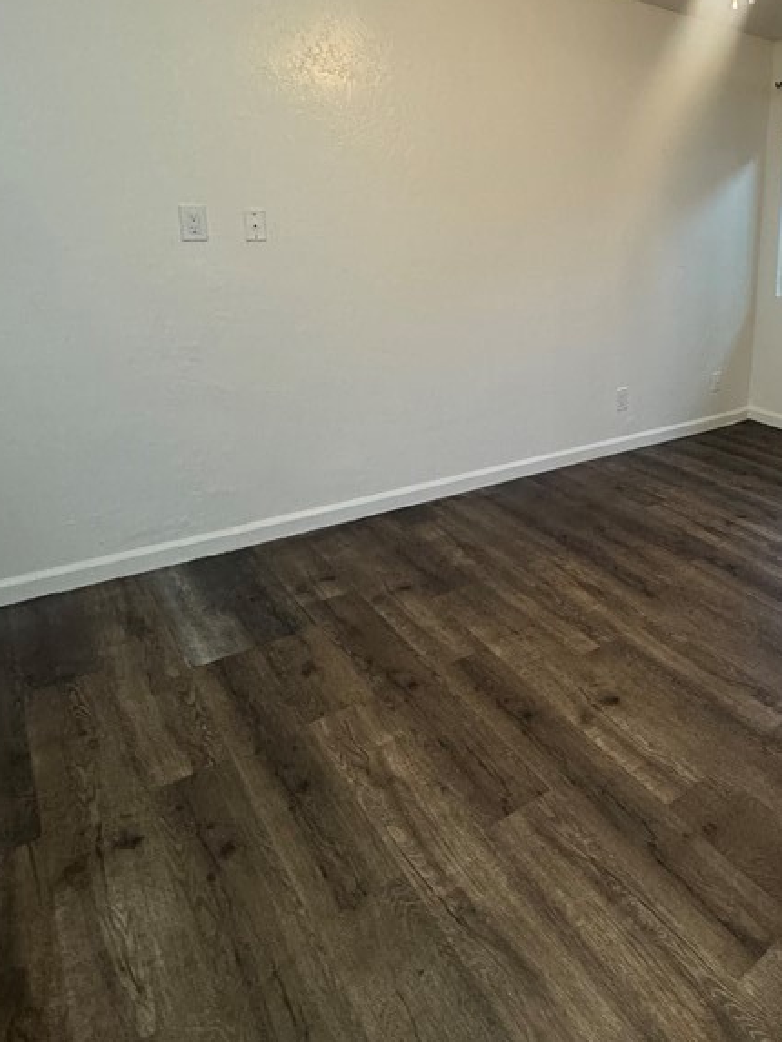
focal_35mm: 25
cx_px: 673
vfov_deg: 67.6
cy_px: 353
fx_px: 753
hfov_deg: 50.0
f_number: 2.2
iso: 400
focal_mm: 2.22
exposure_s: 1/60
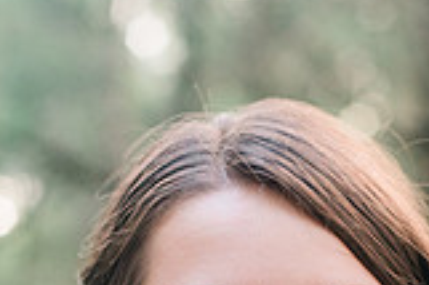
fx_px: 2143
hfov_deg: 11.4
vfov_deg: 7.4
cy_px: 497
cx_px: 296
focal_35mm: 180
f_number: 2.8
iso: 640
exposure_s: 1/250
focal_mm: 50
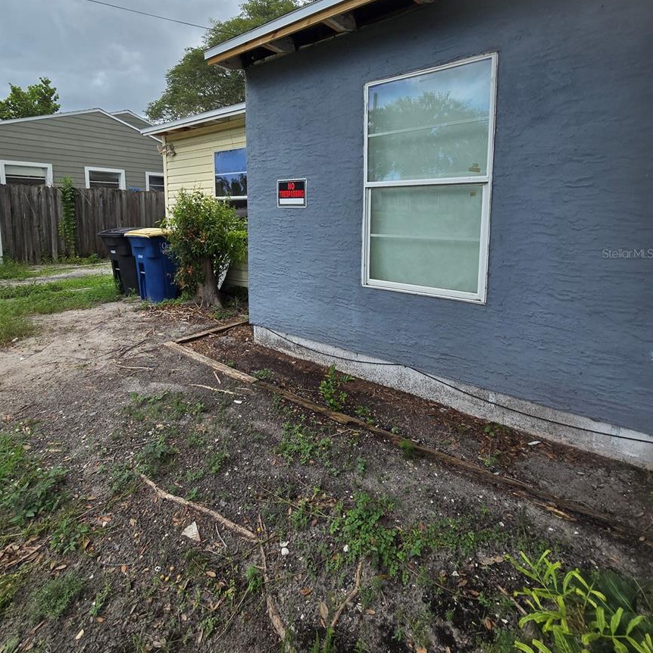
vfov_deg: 86.0
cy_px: 253
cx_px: 315
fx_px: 341
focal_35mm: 16
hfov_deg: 87.4
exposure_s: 1/848
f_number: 2.2
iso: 50
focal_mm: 2.2
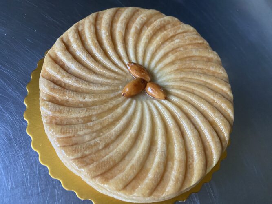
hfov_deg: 67.3
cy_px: 102
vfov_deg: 53.0
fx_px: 204
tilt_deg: -64.8
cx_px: 136
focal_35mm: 26
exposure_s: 1/60
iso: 500
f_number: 1.8
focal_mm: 4.25
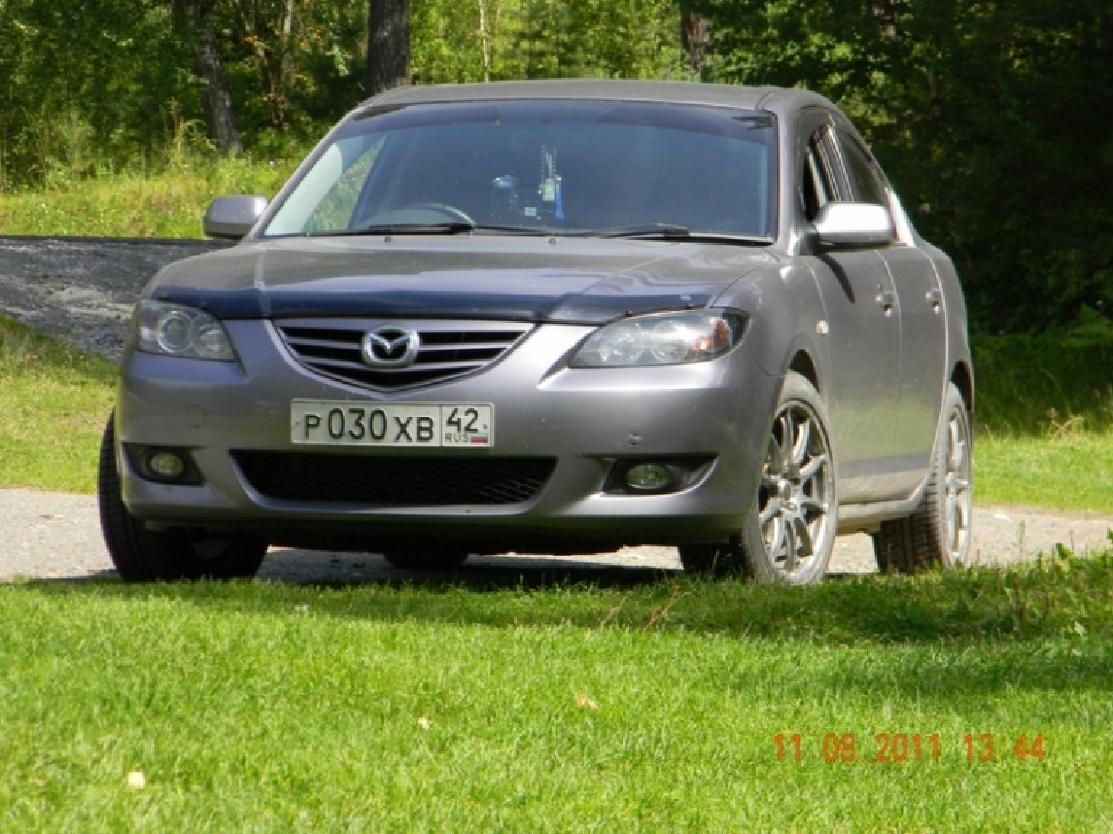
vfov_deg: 8.1
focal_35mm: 183
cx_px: 556
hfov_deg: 10.8
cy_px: 417
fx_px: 5884
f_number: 5.2
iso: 80
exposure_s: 1/195
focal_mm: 33.1
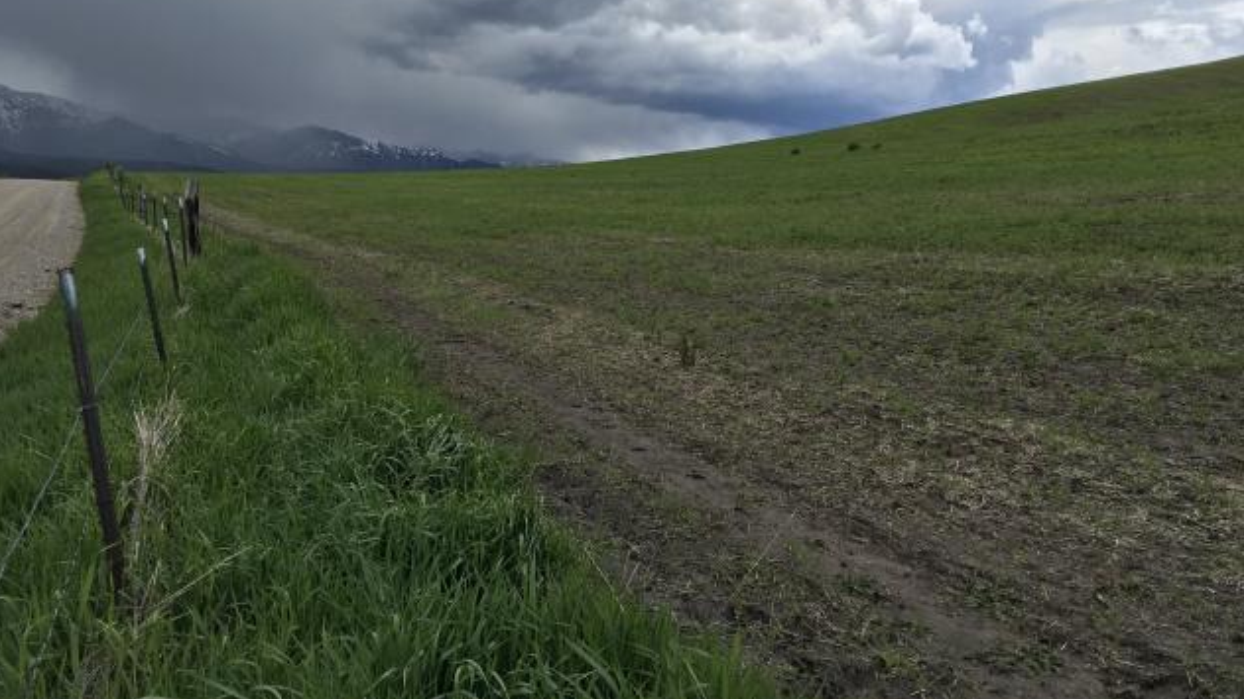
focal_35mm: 32
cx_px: 618
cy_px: 319
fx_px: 1055
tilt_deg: -1.9
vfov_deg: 36.6
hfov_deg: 61.0
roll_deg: -2.4
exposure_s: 1/1570
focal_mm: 4.15
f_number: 2.2
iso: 25
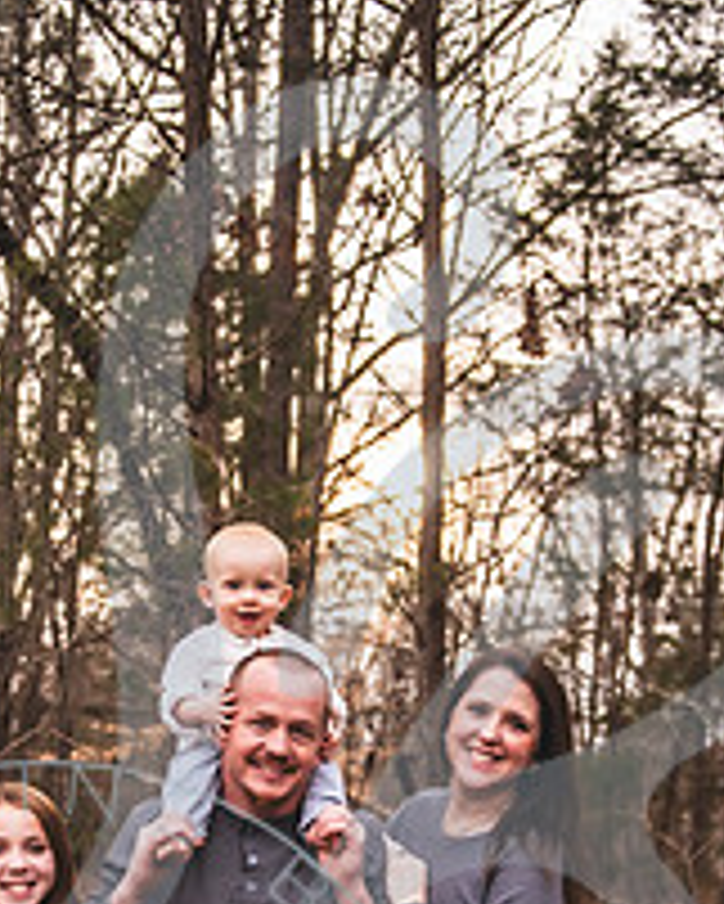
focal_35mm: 65
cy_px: 837
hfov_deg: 23.4
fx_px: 1740
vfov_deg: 27.9
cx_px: 247
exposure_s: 1/250
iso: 100
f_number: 2.8
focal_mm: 31
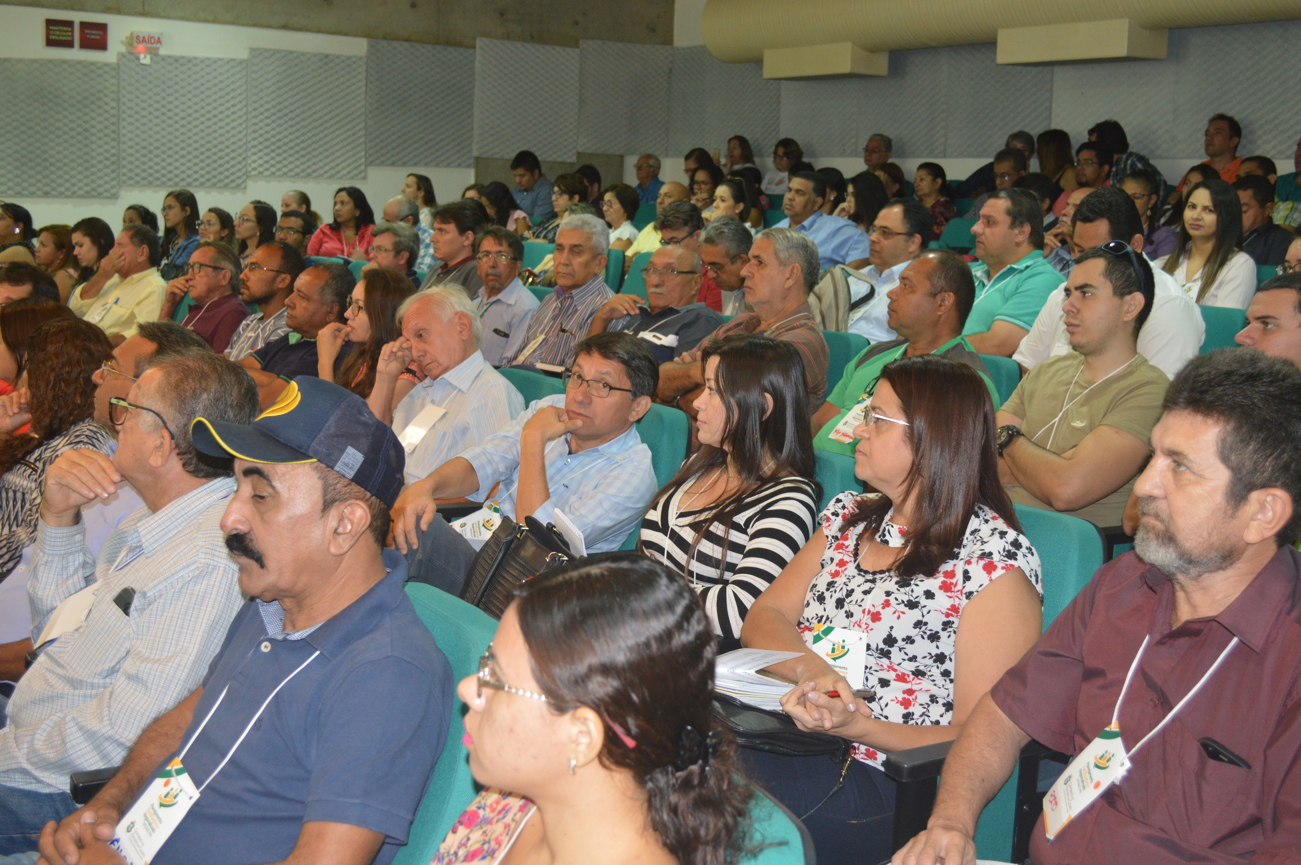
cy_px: 432
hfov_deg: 49.6
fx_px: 1408
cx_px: 650
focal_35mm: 39
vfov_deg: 34.1
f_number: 5
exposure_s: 1/13
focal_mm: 26
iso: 800
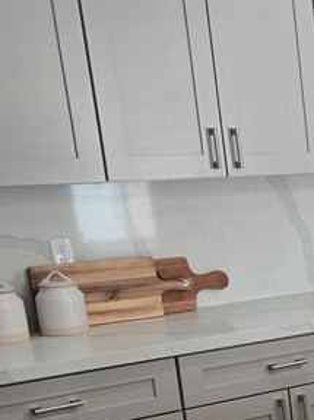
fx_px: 992
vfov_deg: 22.8
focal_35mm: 82
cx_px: 549
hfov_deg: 15.6
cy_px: 430
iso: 50
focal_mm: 5.4
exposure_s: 1/120
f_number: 1.8
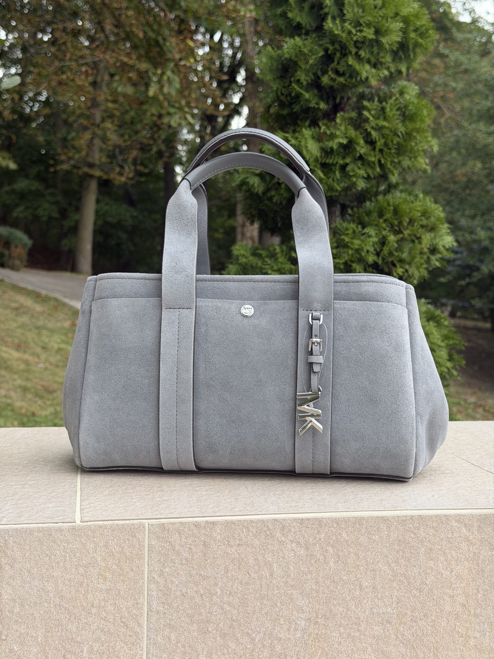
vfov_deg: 39.7
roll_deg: -1.7
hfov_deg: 30.3
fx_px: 913
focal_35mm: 48
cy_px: 330
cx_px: 247
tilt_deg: -4.5
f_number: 1.78
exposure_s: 1/541
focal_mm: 6.76
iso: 64
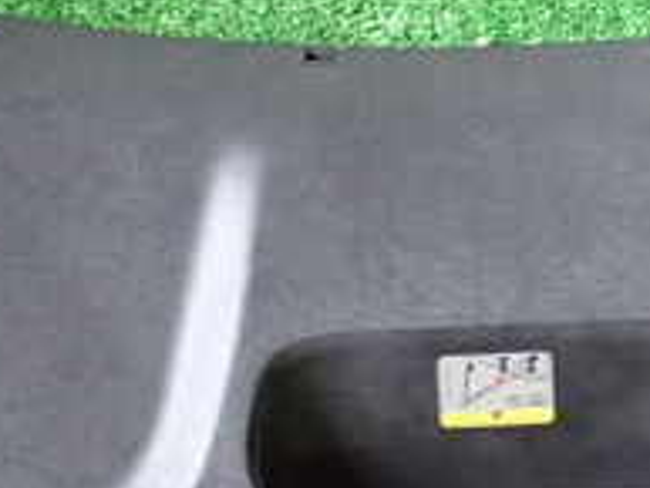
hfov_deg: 13.8
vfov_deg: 10.8
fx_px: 2574
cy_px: 202
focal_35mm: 137
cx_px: 852
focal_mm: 7.84
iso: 640
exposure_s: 1/40
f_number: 2.9
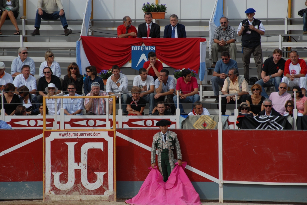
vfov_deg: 5.4
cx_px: 154
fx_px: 2177
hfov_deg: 8.1
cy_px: 102
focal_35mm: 255
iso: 100
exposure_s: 1/350
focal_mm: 170
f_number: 6.7
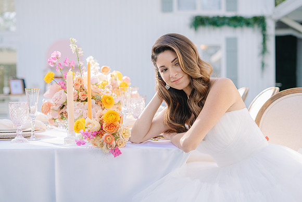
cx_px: 151
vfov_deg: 27.0
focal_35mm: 50
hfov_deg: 39.6
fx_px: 420
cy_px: 101
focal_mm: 50
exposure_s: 1/200
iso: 50
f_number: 2.5
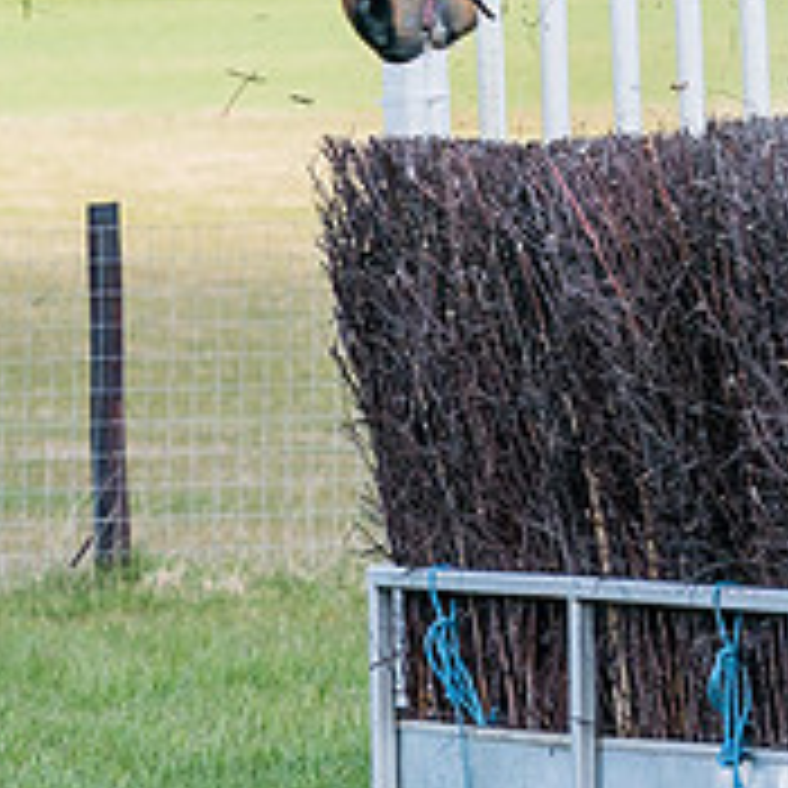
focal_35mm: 427
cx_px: 580
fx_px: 10997
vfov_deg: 4.1
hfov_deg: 4.1
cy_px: -124
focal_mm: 76
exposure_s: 1/1600
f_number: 4
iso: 200
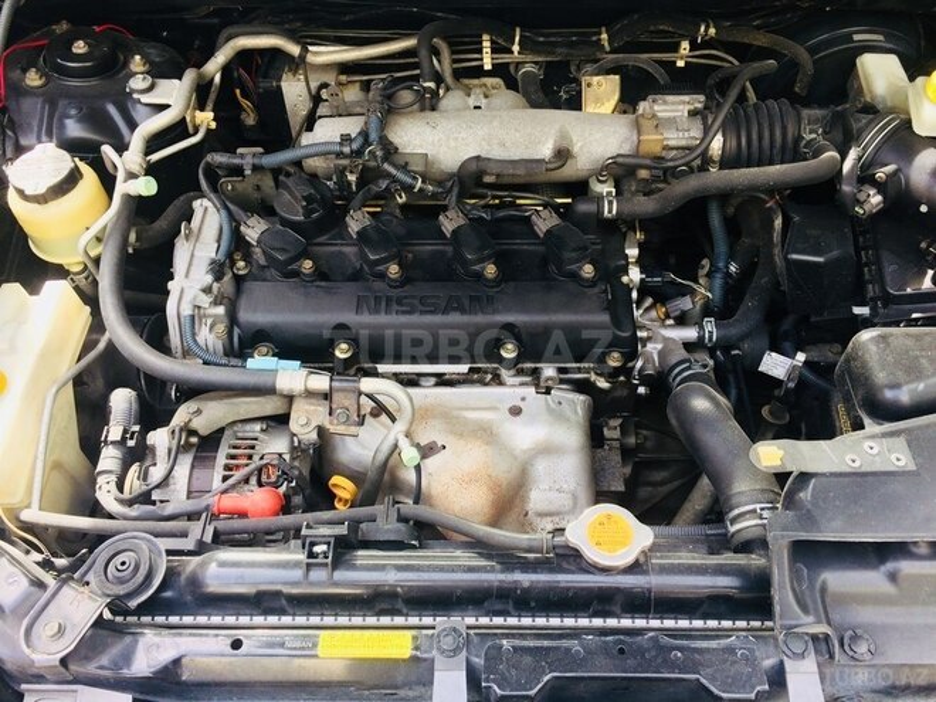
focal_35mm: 29
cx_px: 468
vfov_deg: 48.2
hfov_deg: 61.7
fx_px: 784
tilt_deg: -50.4
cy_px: 351
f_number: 2.2
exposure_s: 1/100
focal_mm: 4.15
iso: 50
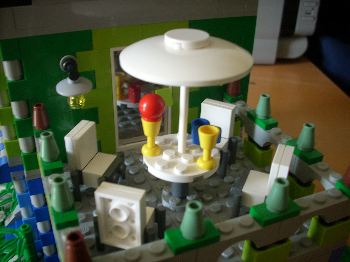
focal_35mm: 37
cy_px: 131
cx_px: 175
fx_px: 374
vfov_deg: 38.7
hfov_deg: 50.1
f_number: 2.8
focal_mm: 6.2
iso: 135
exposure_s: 1/30
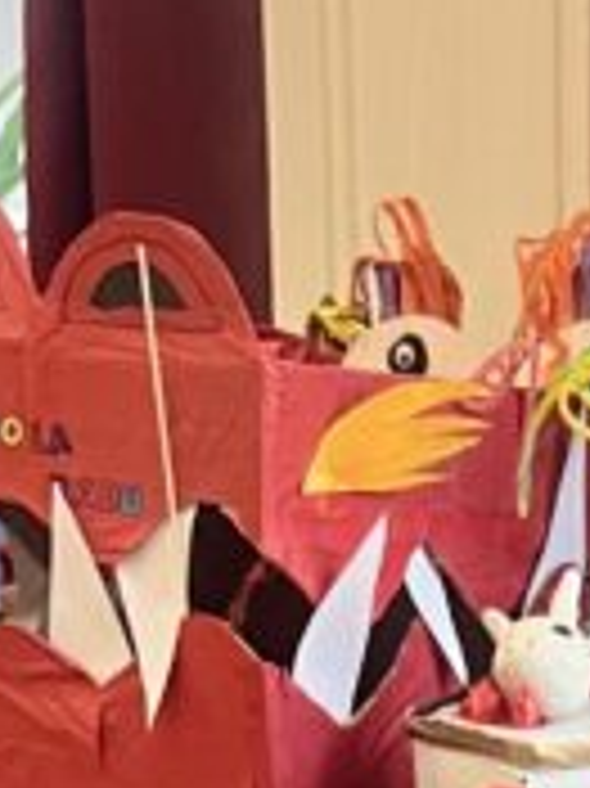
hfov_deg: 9.5
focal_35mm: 152
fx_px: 3458
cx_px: 806
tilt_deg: -25.9
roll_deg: -1.2
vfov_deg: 11.1
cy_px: 1851
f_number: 1.6
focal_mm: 5.1
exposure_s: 1/50
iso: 160
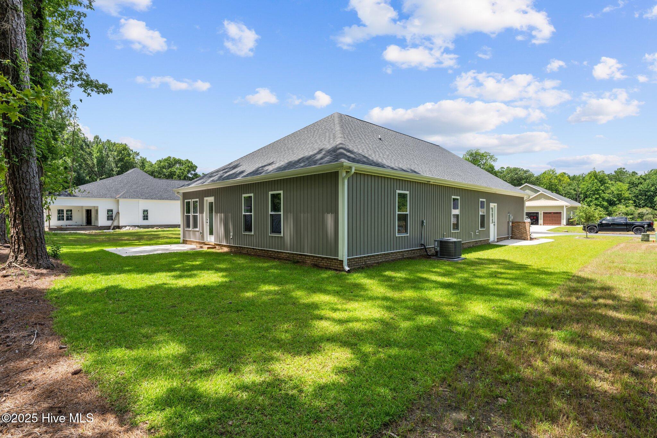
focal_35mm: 18
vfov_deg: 68.9
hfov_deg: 91.6
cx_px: 328
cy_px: 219
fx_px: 319
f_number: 9
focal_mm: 17.5
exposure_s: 1/125
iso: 100
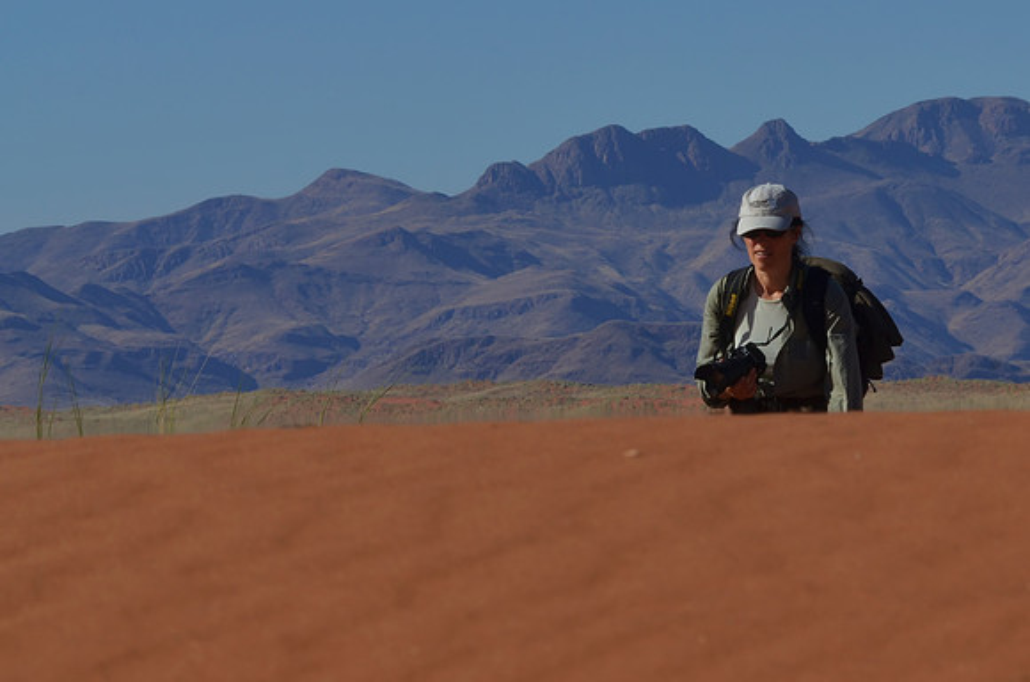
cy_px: 341
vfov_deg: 7.6
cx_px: 515
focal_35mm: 180
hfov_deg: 11.4
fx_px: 5139
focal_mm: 120
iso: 200
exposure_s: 1/320
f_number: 16
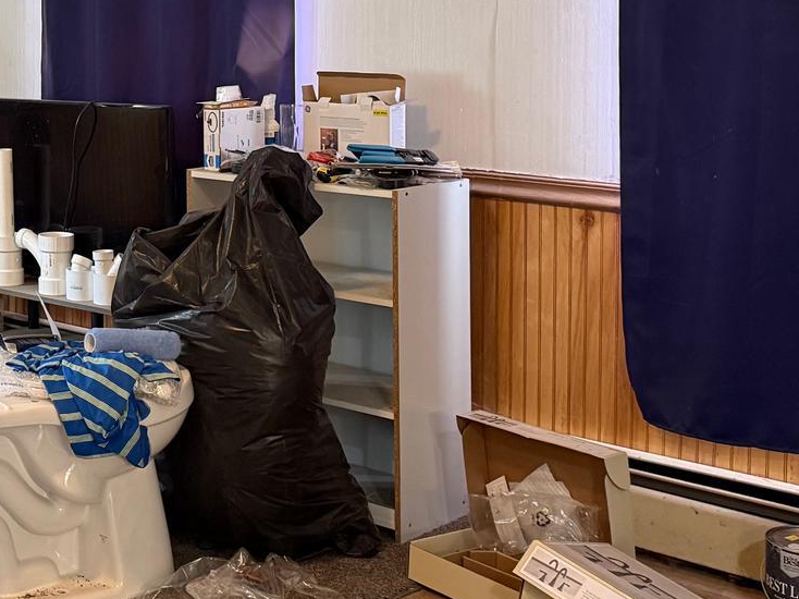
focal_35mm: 67
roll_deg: -0.9
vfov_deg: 21.5
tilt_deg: -1.1
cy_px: 64
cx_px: 59
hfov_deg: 27.8
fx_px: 1546
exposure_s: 1/60
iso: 400
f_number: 1.78
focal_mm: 6.76
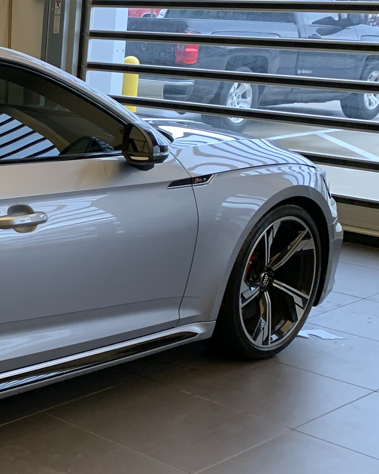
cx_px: -250
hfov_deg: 18.0
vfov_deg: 26.4
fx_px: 1009
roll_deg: -0.2
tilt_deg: -13.4
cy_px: 236
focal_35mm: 72
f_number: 1.8
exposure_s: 1/60
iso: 100
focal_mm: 4.25
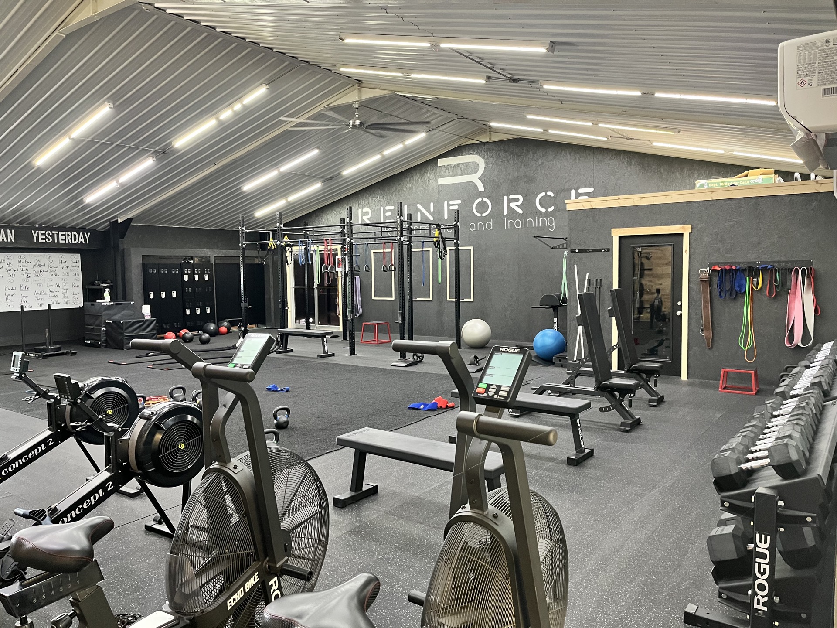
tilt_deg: -3.8
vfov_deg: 53.1
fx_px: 629
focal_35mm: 26
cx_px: 418
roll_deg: +0.9
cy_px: 314
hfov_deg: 67.3
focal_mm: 5.1
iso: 500
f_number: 1.6
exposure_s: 1/60
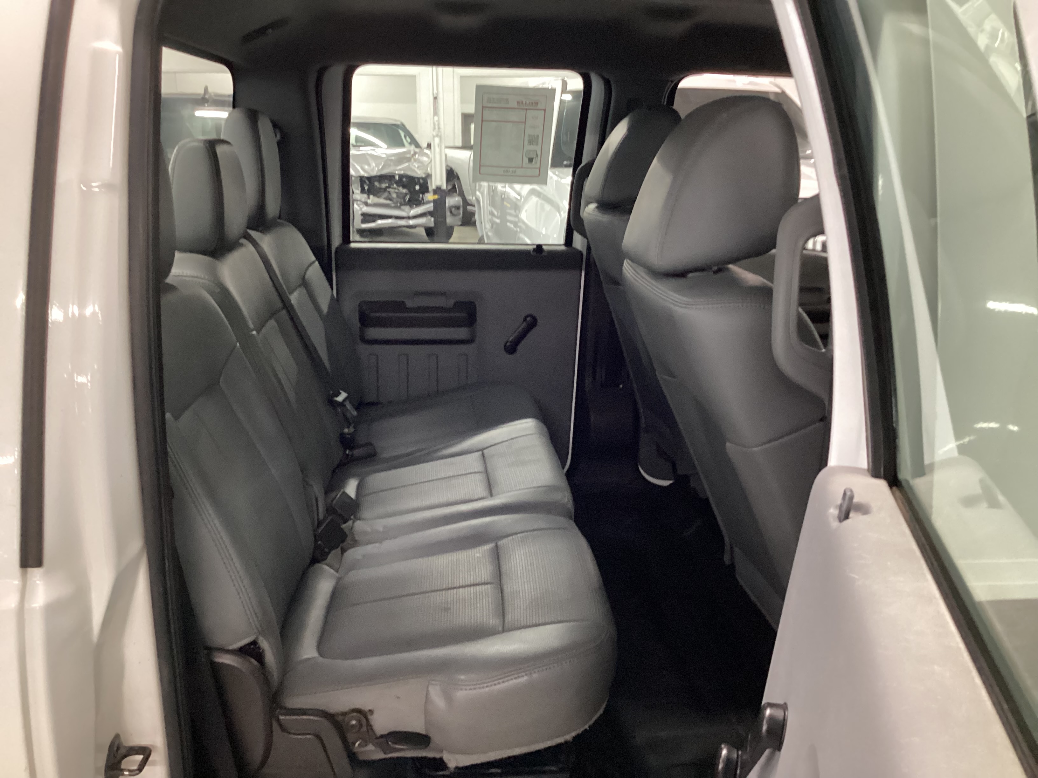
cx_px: 519
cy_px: 389
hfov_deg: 58.4
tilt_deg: -18.6
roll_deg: -0.4
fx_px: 930
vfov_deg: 45.4
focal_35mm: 31
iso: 400
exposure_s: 1/30
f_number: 2.4
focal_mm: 3.3
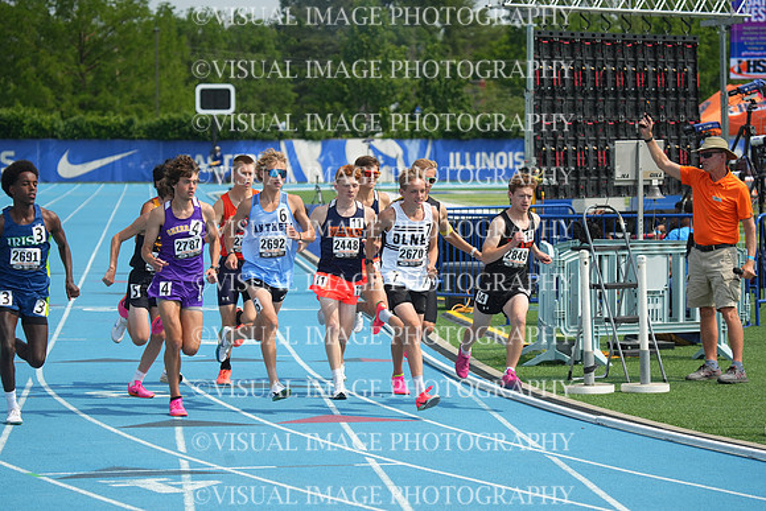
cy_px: 256
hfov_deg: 11.4
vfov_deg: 7.6
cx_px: 383
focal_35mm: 180
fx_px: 3831
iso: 500
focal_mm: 180
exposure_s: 1/3200
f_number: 5.6
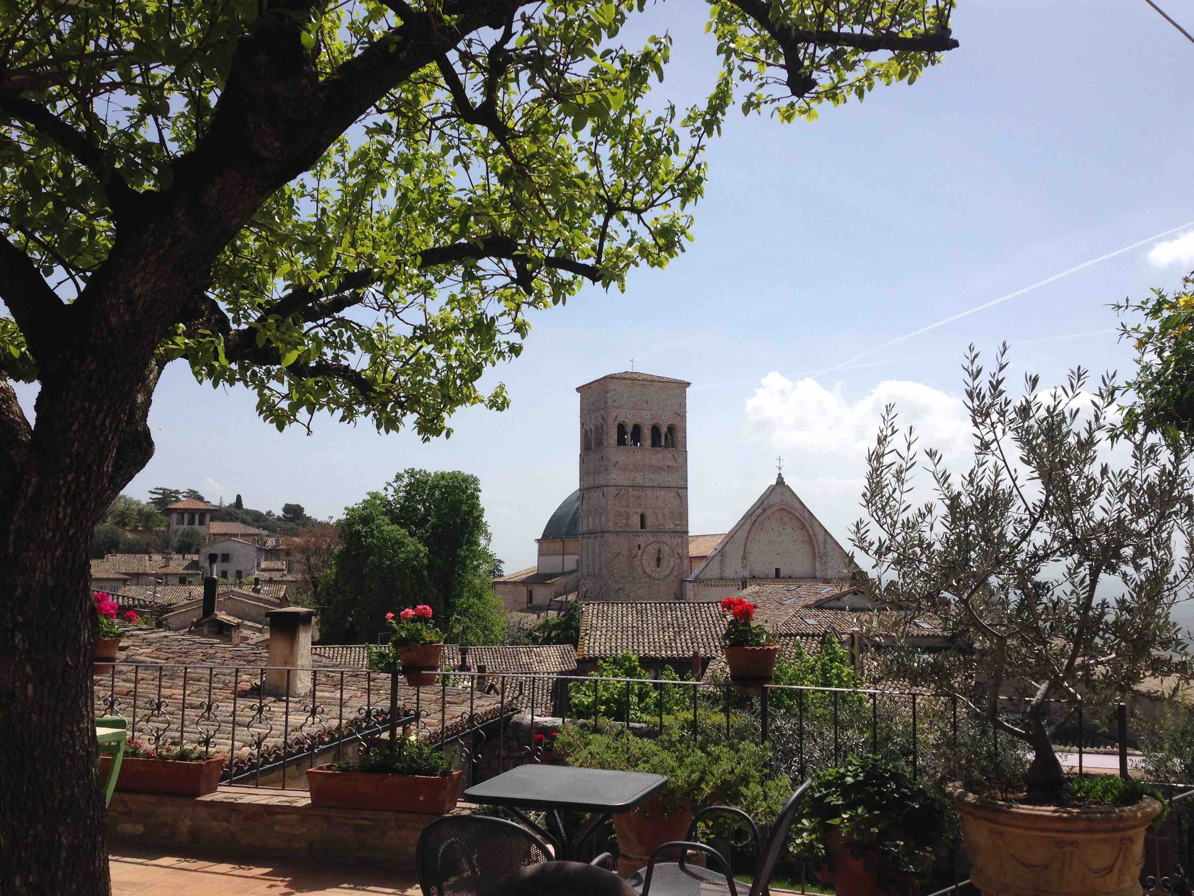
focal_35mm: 33
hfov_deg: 55.4
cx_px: 597
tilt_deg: +6.4
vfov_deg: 42.9
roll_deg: -0.2
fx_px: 1138
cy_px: 448
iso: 50
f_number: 2.4
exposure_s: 1/2463
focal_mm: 4.12
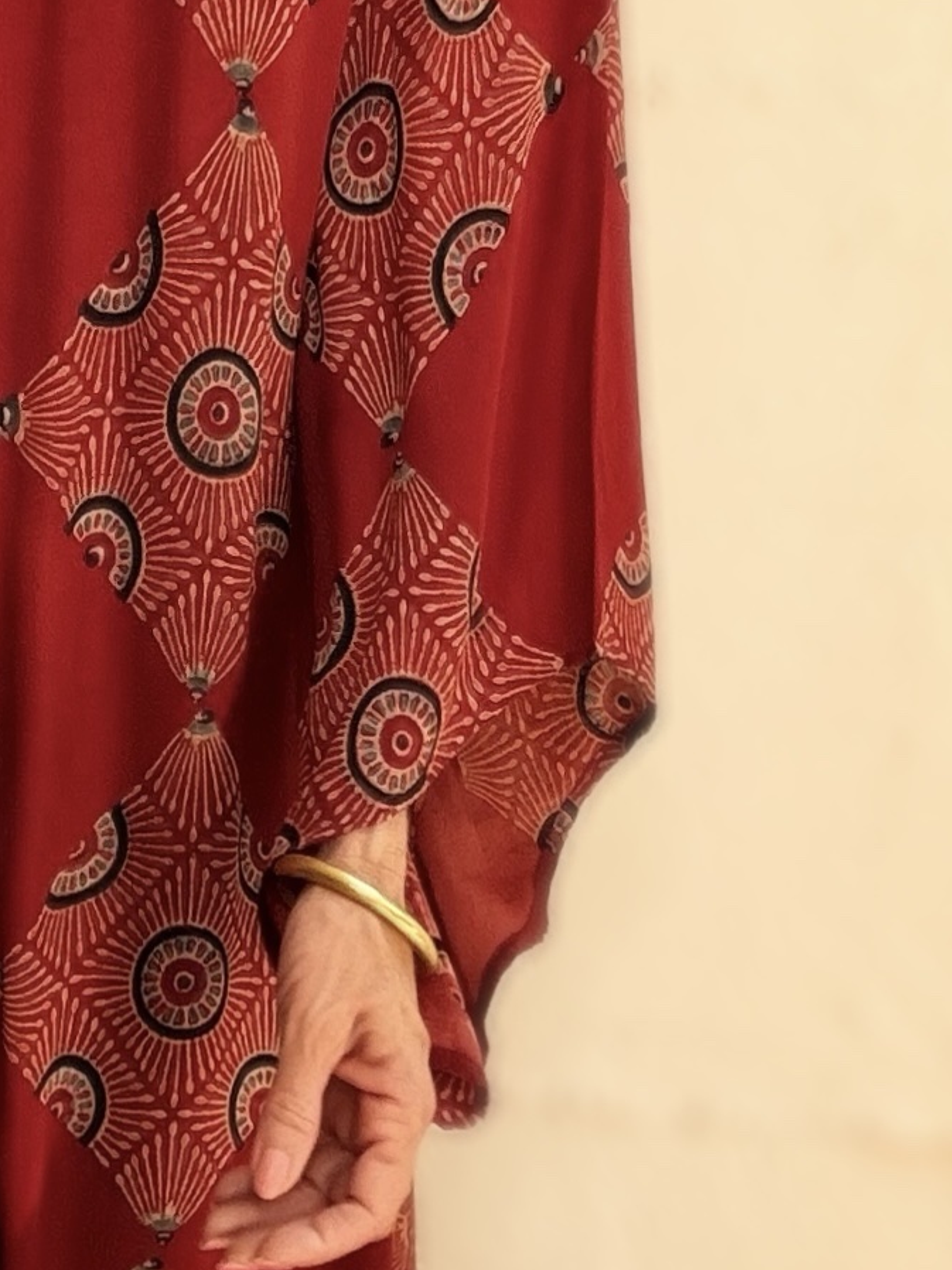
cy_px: 1288
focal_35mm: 67
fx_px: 2458
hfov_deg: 20.9
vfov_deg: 27.2
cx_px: -76
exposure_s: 1/405
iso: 32
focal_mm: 2.71
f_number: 1.9
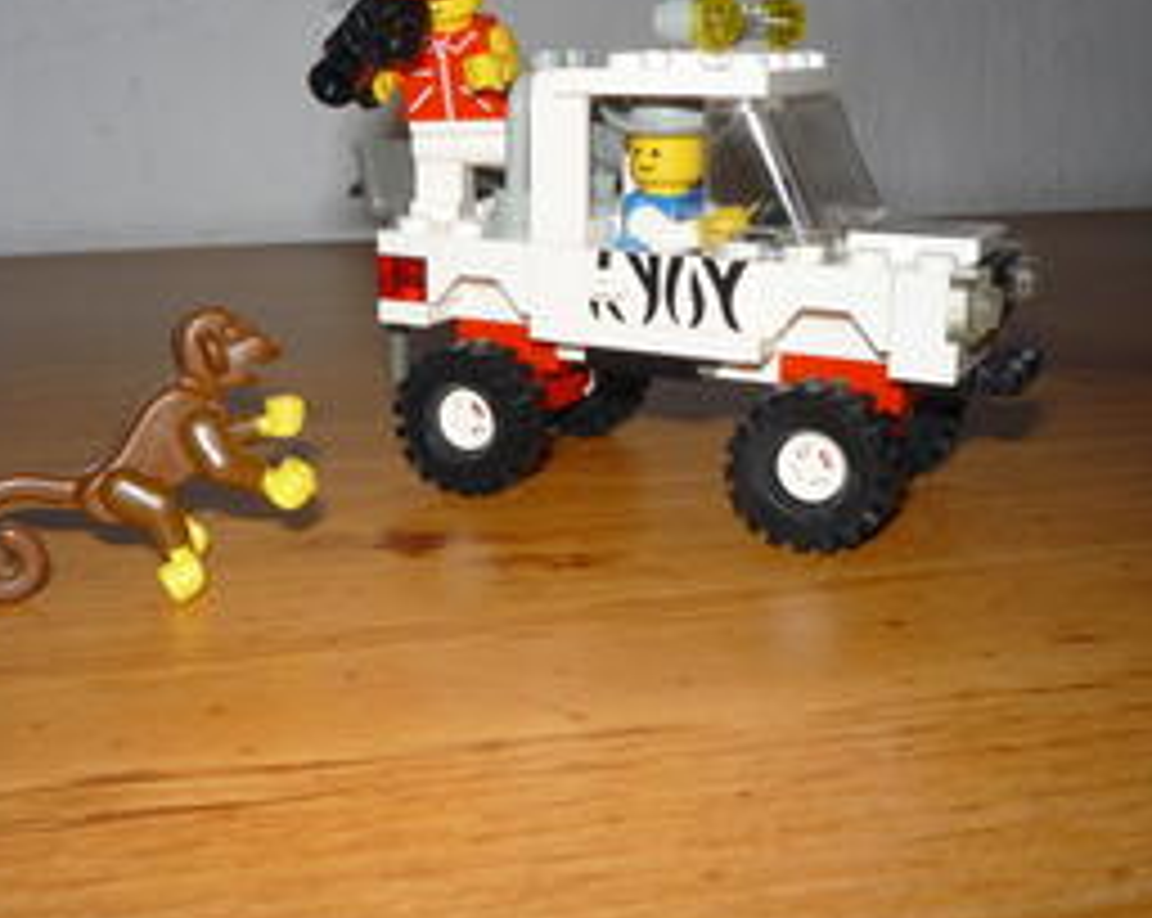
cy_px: 396
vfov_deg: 34.0
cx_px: 464
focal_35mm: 44
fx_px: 1498
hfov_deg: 41.9
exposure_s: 1/30
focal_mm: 5.2
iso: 100
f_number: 4
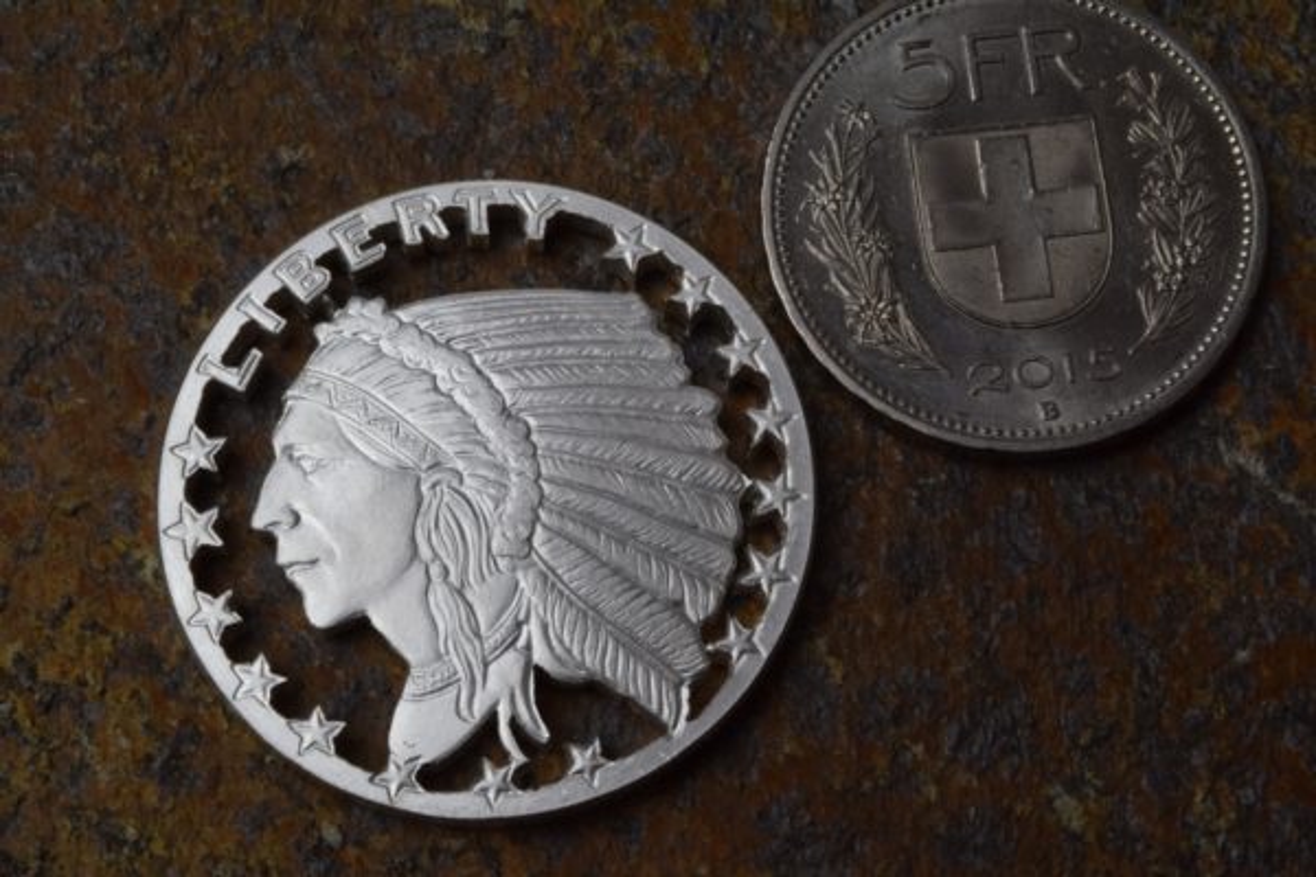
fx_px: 2851
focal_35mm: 78
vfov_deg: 17.5
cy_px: 438
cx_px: 658
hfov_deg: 26.0
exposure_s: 1/13
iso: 500
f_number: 32
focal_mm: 52
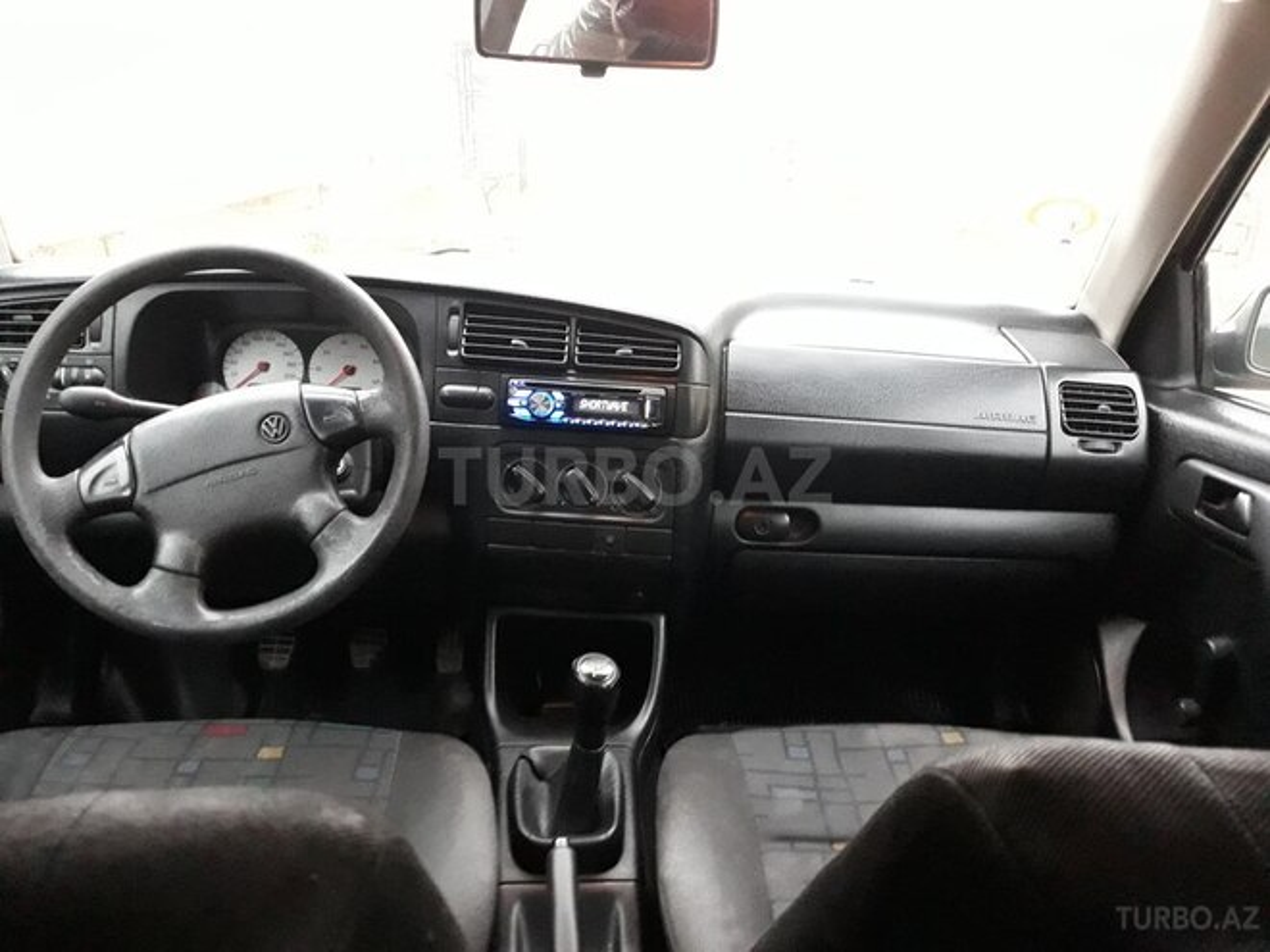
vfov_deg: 51.4
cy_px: 476
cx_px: 635
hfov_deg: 65.3
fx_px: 991
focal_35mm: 27
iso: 800
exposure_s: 1/20
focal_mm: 3.71
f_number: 1.7
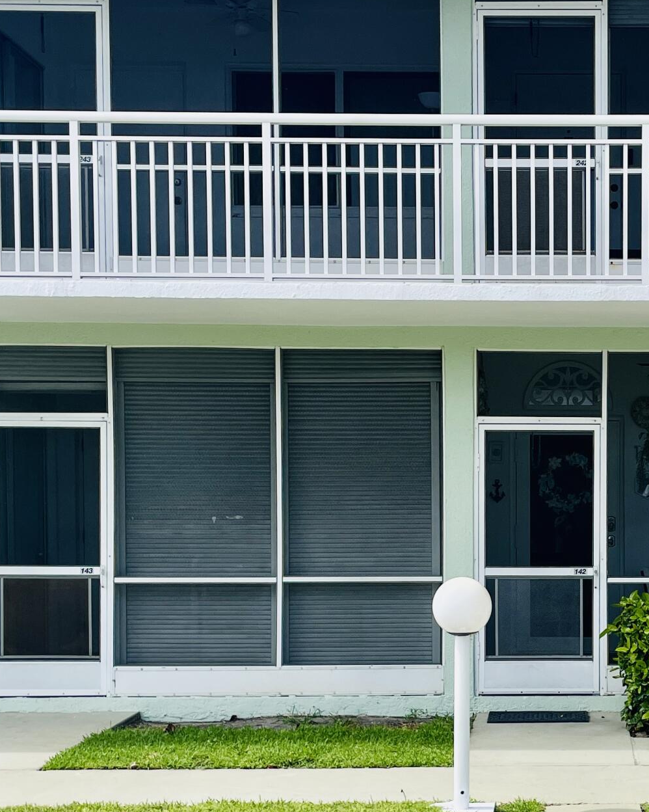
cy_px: 578
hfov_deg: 24.3
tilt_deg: -3.2
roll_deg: +0.6
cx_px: 571
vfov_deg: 30.6
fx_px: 1465
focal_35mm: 61
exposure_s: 1/2882
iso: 32
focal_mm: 4.2
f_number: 1.6
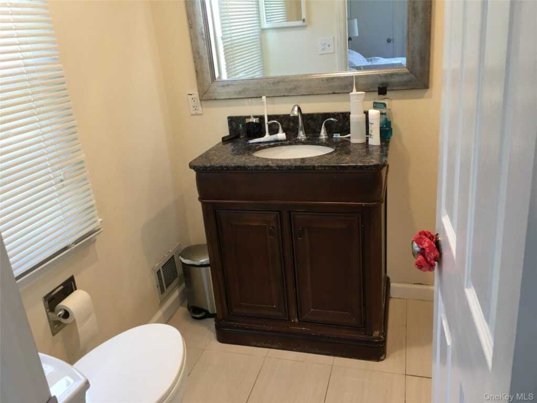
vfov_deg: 48.2
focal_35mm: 29
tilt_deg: -16.9
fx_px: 450
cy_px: 202
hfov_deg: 61.7
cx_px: 268
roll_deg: +4.9
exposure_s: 1/15
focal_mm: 4.15
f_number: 2.2
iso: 32
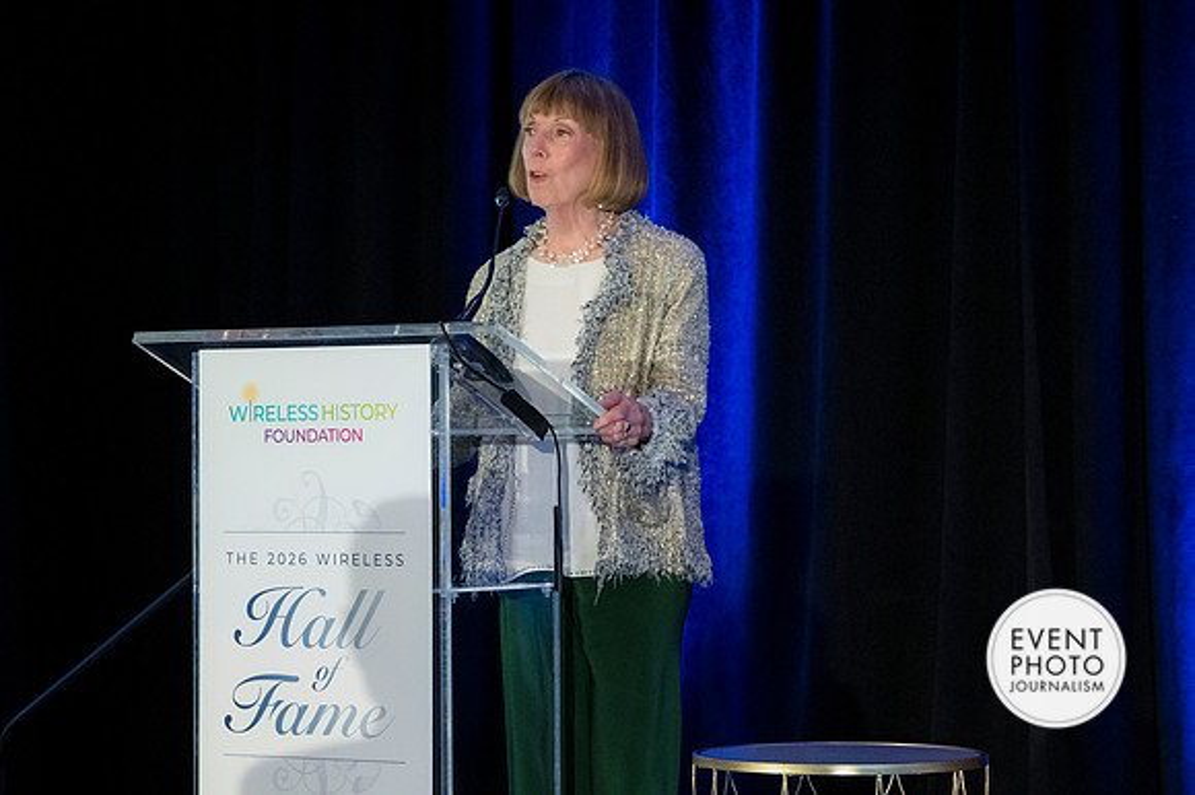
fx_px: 3317
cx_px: 598
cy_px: 398
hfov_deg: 20.4
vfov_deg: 13.7
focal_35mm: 100
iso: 6400
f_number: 4
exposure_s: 1/125
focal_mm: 67
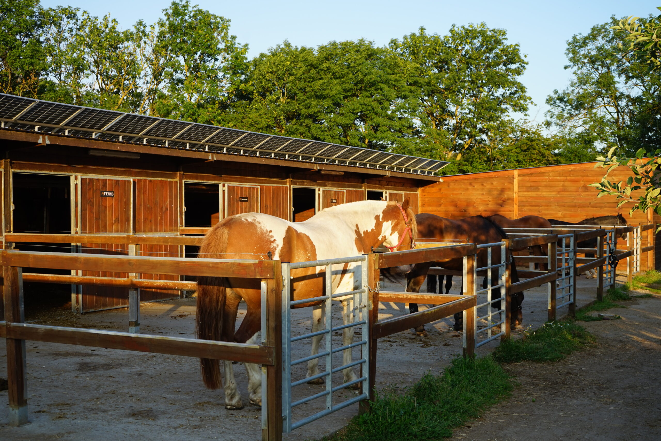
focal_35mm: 44
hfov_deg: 44.5
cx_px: 330
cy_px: 220
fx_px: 808
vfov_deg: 30.5
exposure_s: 1/100
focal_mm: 44
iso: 100
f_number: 7.1
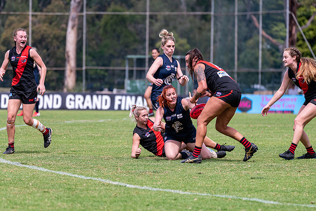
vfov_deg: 4.6
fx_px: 2634
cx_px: 158
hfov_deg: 6.9
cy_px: 106
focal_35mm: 300
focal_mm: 300
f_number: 6.3
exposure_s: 1/2000
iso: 800
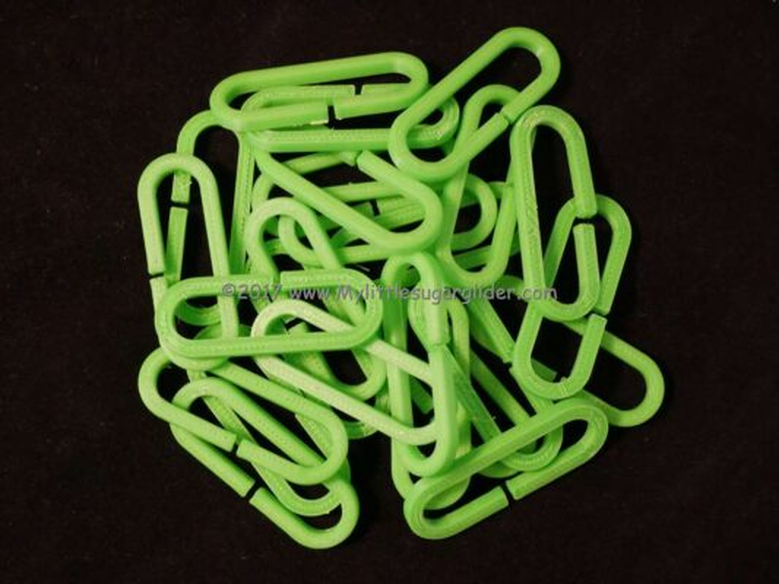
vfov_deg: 29.1
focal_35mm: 50
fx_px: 1125
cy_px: 292
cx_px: 390
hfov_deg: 38.2
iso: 3200
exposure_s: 1/30
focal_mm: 25
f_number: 5.3
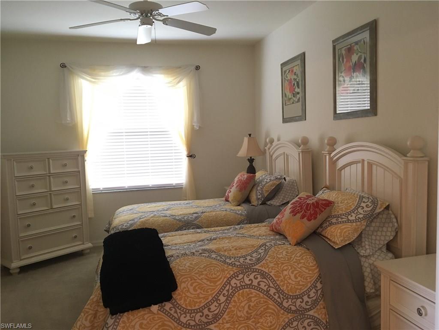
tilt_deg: -5.3
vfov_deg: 48.2
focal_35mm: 29
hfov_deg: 61.7
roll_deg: +2.3
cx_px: 220
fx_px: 368
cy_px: 165
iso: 160
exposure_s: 1/30
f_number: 2.2
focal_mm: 4.15
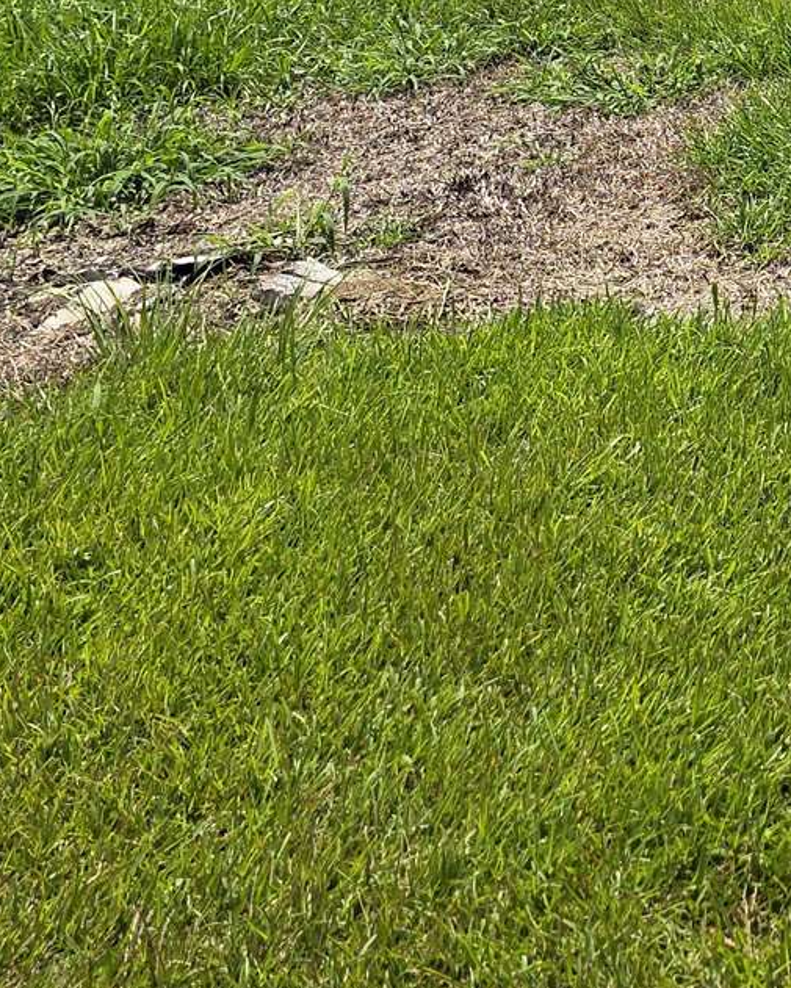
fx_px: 2399
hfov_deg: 16.3
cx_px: 1344
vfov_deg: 21.6
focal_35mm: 82
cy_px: -204
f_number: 1.7
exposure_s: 1/887
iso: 12
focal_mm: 6.3
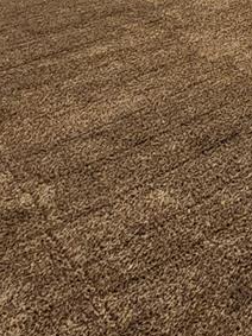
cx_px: 452
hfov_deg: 17.4
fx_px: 670
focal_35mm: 69
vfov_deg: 22.5
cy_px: -182
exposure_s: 1/60
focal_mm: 2.2
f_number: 2.2
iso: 320
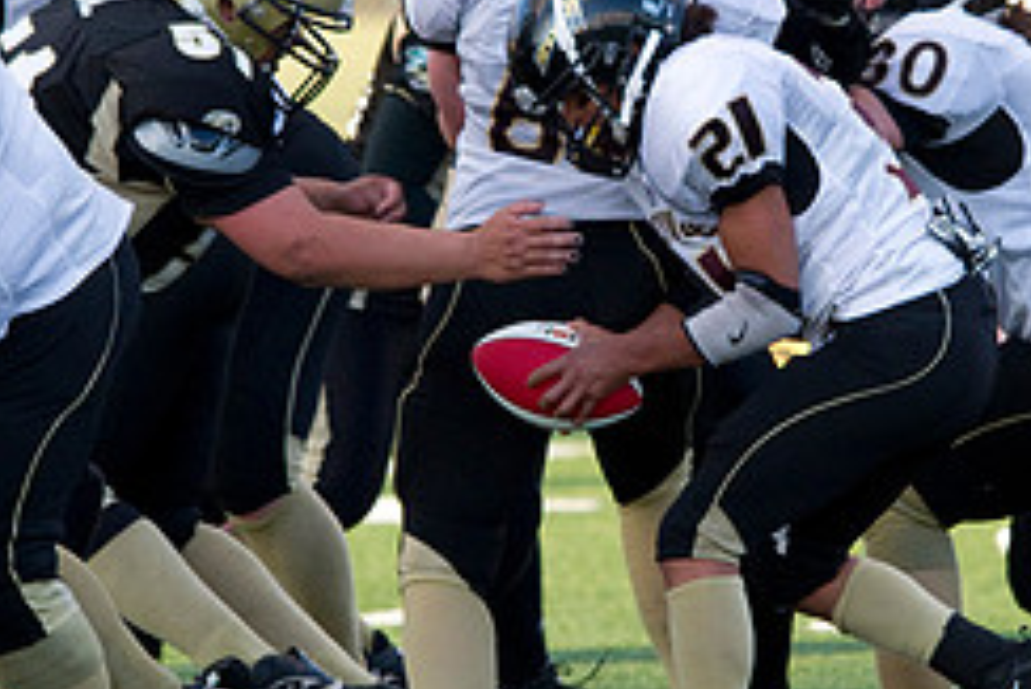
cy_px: 207
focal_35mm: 688
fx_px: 19714
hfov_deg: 3.0
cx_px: 706
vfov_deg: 2.0
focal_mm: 290
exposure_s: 1/1000
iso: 2500
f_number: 6
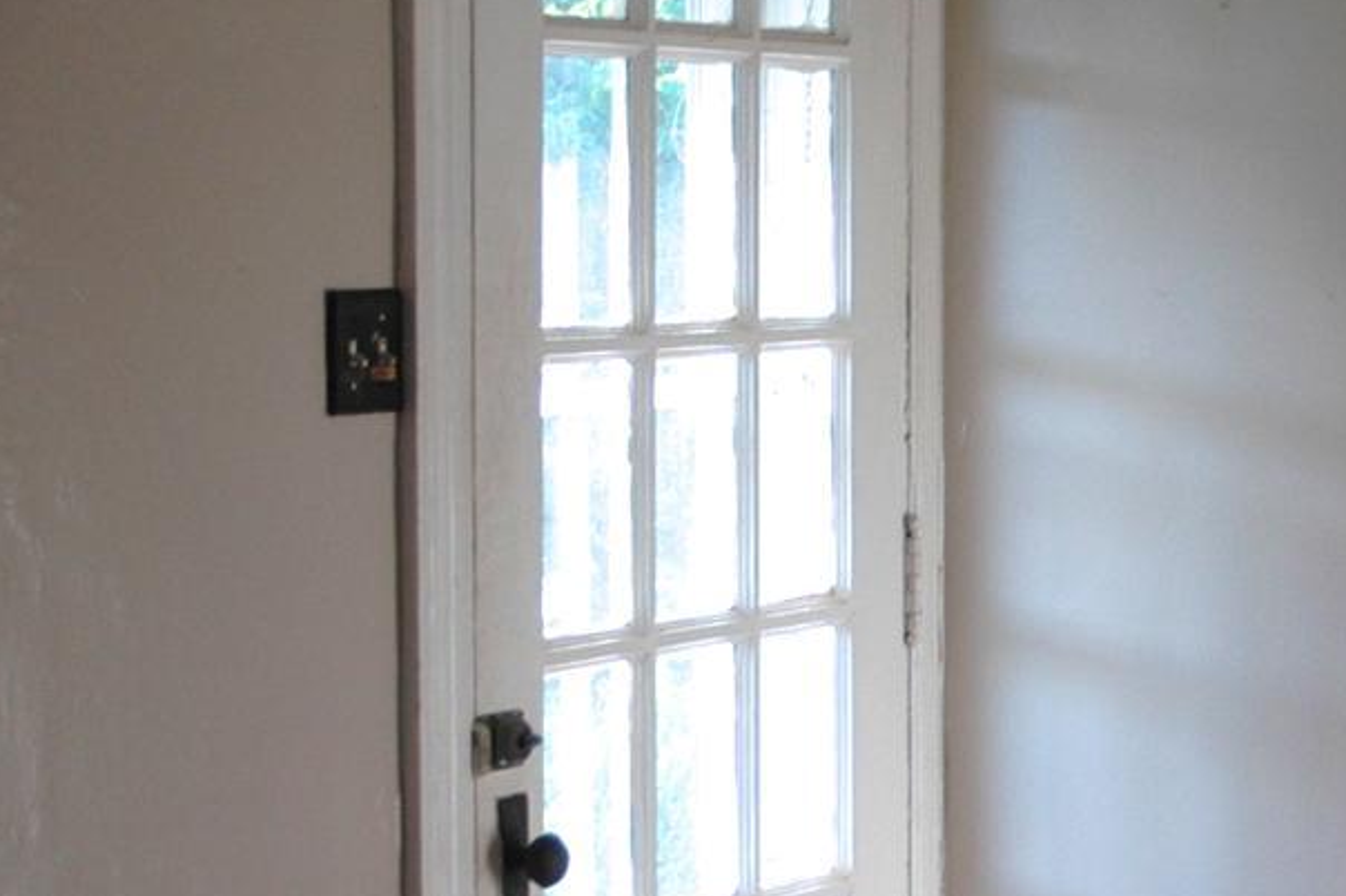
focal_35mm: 122
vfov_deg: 11.2
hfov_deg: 16.6
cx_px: 1123
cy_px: 645
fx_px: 4559
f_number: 3.8
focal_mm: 24
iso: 200
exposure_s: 1/50
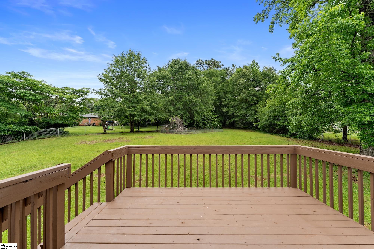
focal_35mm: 14
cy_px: 124
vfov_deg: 81.2
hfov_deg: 104.3
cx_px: 187
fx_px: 145
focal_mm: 14
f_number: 6.3
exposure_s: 1/400
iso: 400
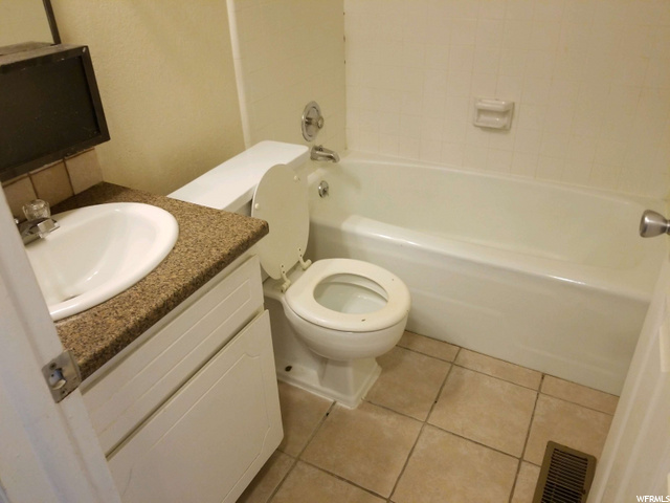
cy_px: 252
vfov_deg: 53.1
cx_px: 335
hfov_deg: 67.3
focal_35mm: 26
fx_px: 503
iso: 160
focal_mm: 4.3
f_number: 1.7
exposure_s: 1/40
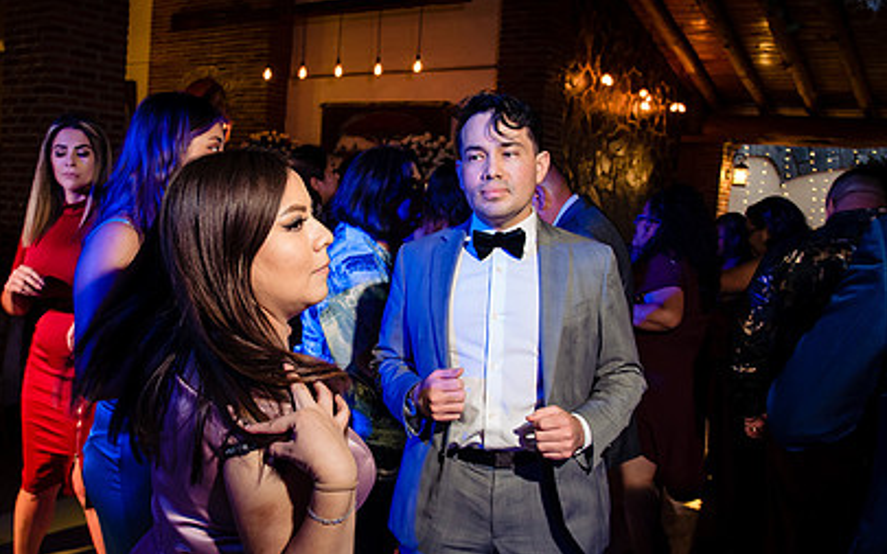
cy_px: 312
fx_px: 846
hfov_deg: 54.7
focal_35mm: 35
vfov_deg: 36.2
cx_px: 335
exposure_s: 1/80
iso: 2000
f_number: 7.1
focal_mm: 24
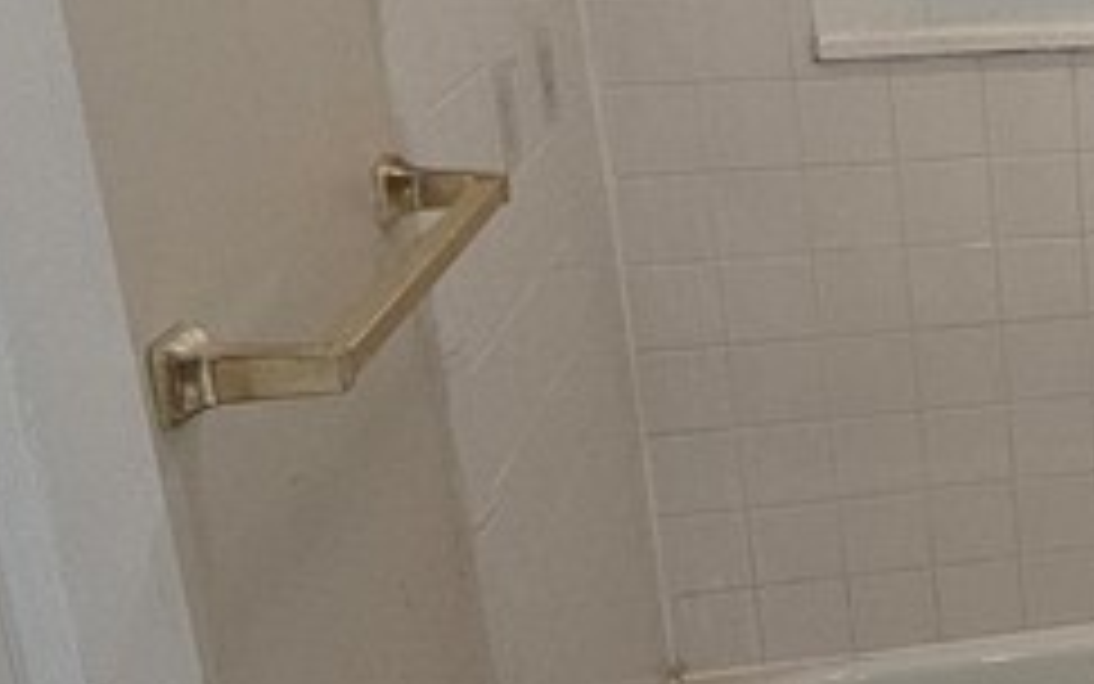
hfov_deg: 26.5
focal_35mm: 58
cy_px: 284
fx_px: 1730
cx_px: 1594
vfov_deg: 22.4
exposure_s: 1/60
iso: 80
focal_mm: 2.2
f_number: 2.2
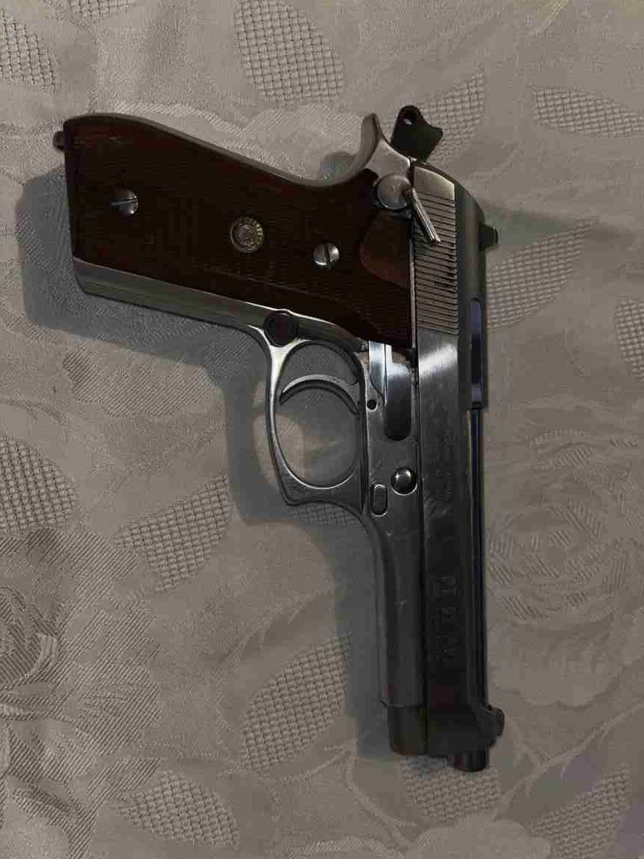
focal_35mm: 27
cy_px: 441
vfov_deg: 65.3
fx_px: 670
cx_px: 334
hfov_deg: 51.3
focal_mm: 5.1
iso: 32
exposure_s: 1/82
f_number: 1.6
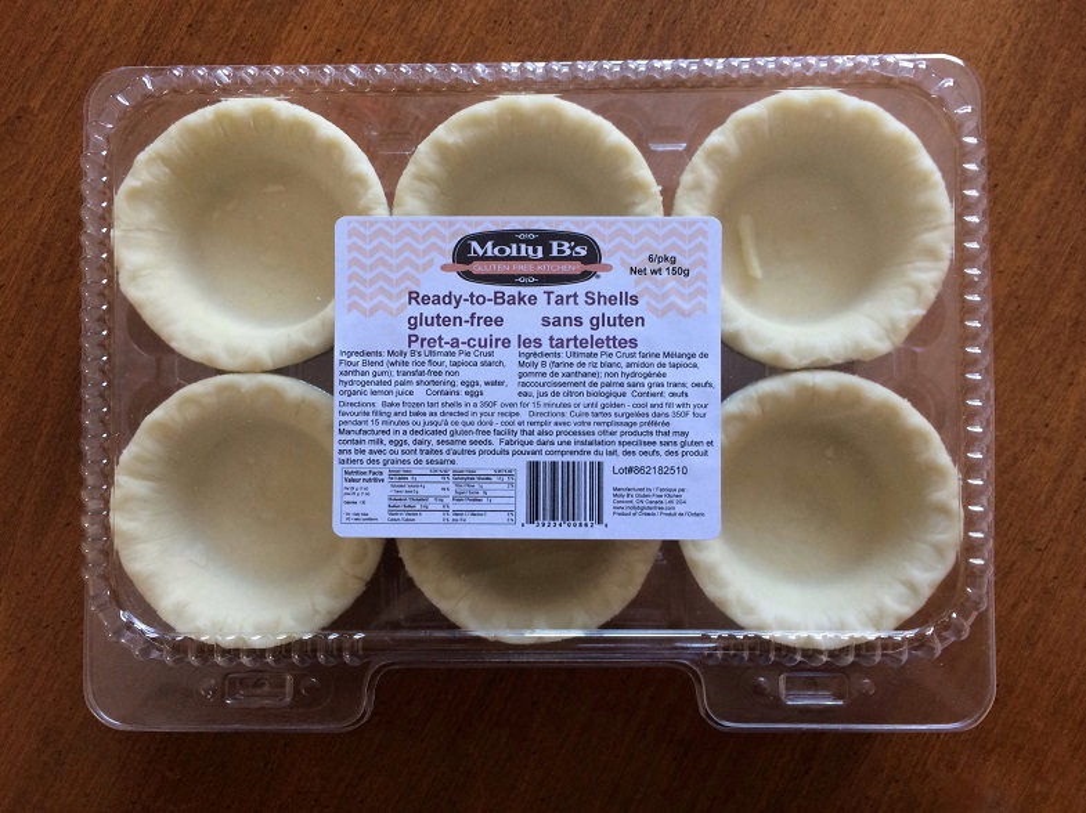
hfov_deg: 61.7
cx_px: 543
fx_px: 909
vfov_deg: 48.2
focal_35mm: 29
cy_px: 406
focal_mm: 4.15
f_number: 2.2
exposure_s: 1/30
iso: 100
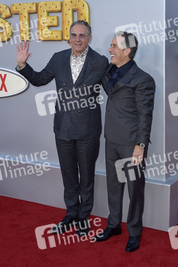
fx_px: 311
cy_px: 134
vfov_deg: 46.4
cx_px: 89
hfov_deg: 31.9
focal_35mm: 42
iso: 400
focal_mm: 42
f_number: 6.3
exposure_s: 1/250
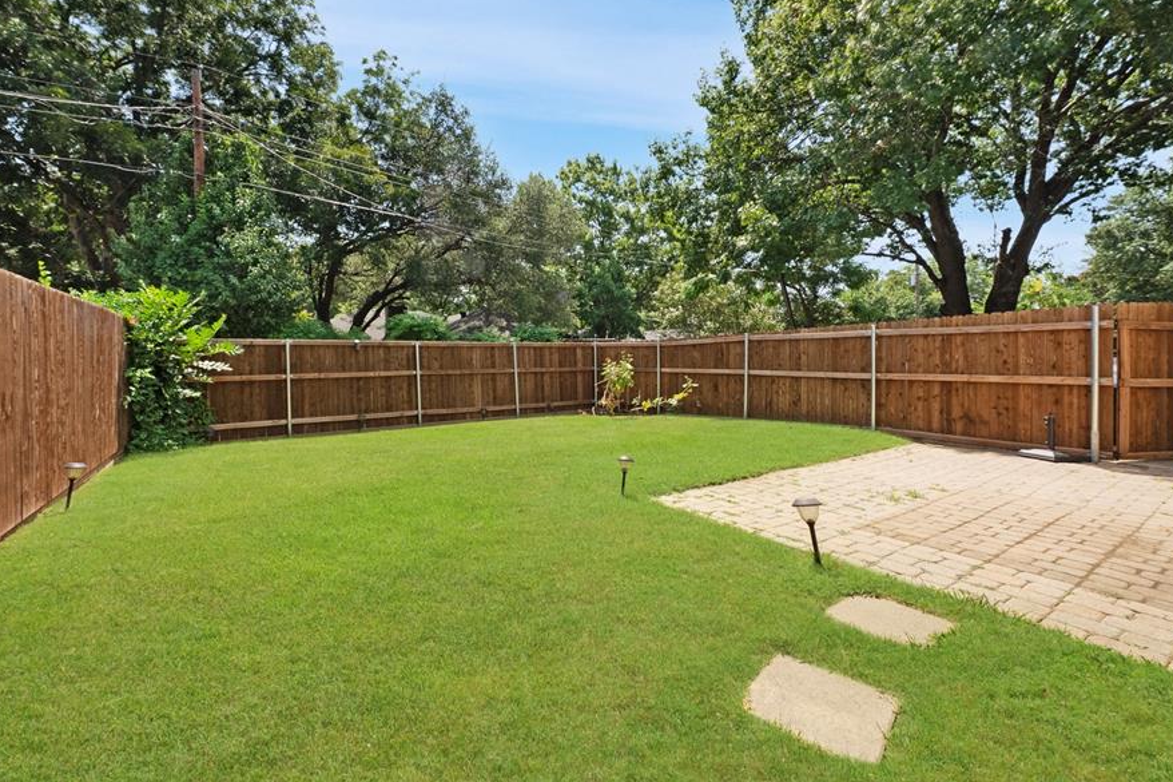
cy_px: 363
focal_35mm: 14
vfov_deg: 81.1
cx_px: 593
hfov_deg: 104.3
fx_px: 456
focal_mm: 12
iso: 640
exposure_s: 1/1000
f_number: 9
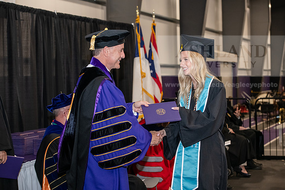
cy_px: 95
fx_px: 554
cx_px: 142
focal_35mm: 70
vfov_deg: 19.5
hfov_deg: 28.8
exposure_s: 1/200
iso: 2500
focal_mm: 70
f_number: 5
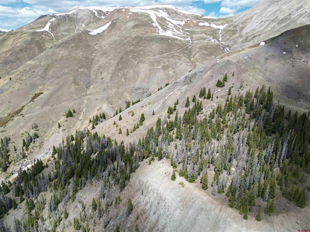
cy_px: 116
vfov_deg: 56.8
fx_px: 215
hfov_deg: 71.6
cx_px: 155
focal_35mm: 24
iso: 130
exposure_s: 1/3000
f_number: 1.7
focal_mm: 6.72
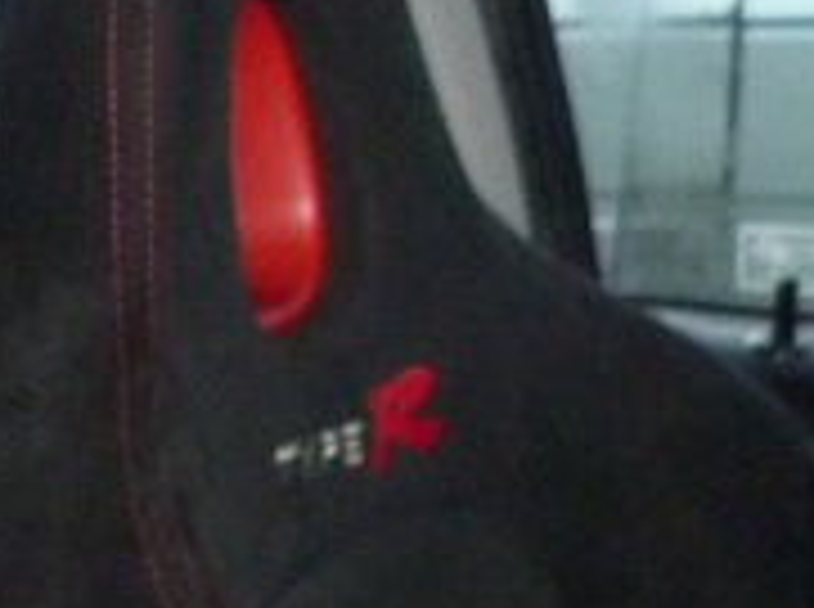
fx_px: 2910
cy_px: 968
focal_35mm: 124
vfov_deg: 11.3
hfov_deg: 14.5
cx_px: -531
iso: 400
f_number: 3.3
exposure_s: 1/15
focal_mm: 4.9
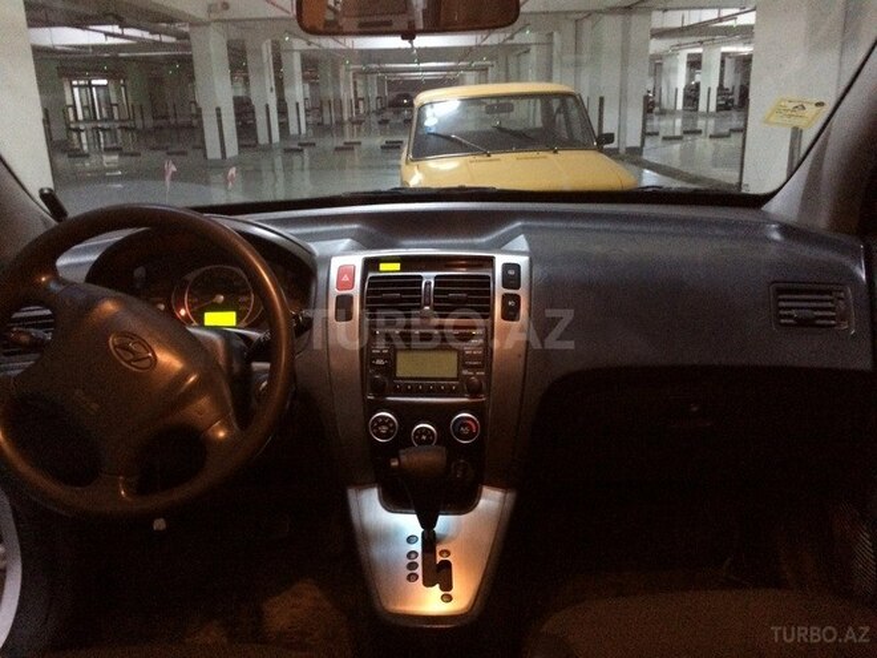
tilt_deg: -16.4
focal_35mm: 29
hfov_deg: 61.7
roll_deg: +1.5
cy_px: 329
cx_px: 438
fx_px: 735
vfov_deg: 48.2
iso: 400
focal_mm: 4.15
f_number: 2.2
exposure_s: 1/17
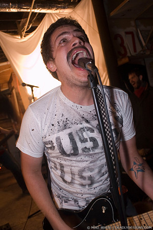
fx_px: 192
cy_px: 115
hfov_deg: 43.5
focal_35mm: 30
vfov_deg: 62.0
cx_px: 76
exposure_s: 1/20
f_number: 2.8
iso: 800
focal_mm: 20
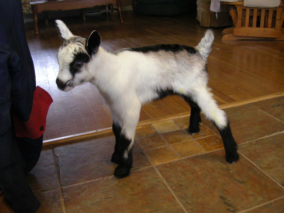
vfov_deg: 37.7
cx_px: 142
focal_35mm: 38
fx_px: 312
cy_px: 106
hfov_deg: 49.0
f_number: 2.8
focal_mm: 5.8
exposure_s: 1/29
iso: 133
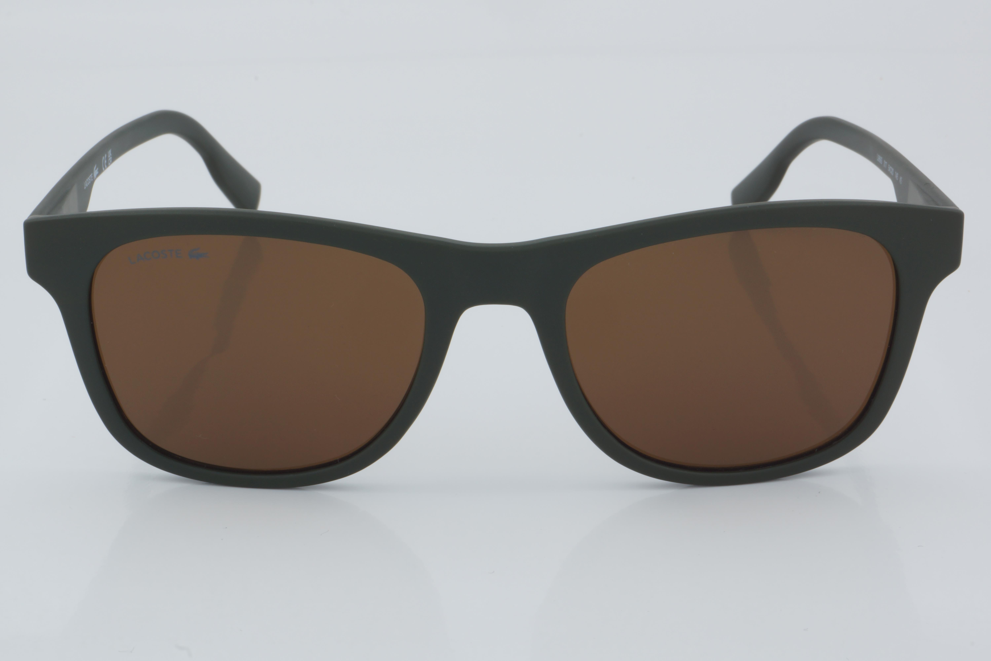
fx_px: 2271
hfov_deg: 24.6
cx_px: 496
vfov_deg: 16.6
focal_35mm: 82
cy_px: 330
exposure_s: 1/4
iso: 100
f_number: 32
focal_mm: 55
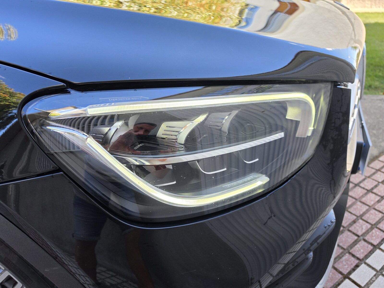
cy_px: 144
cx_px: 192
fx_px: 255
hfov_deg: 73.9
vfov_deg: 58.9
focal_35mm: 23
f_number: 1.4
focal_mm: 6.5
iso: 10
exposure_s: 1/72.5
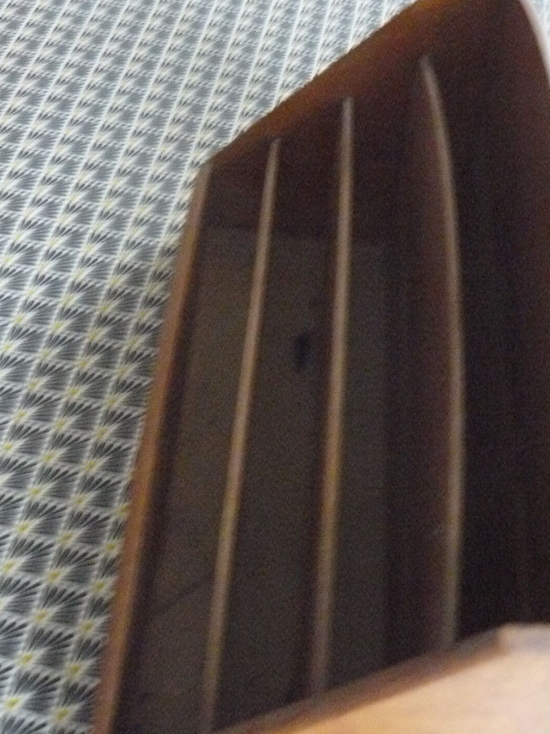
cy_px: 394
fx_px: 1102
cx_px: 353
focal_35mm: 52
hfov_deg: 27.9
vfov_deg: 36.8
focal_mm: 6
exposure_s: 1/13
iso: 800
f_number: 2.8
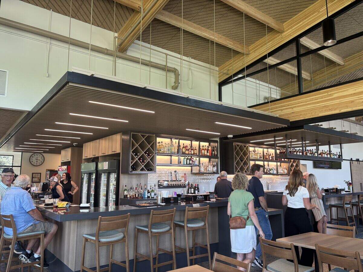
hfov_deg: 67.3
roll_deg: +0.2
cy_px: 136
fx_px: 273
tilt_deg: +8.0
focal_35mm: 26
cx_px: 182
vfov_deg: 53.1
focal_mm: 5.96
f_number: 1.6
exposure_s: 1/120
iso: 100
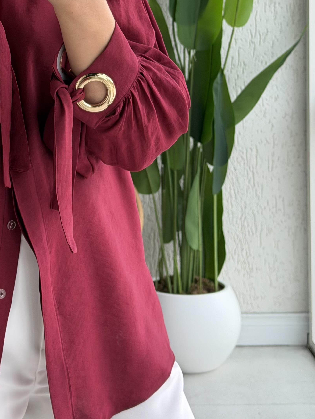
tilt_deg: -22.2
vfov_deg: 21.4
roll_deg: +0.7
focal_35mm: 90
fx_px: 1092
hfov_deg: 16.2
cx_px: 21
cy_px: 65
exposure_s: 1/108
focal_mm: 6.76
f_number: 1.78
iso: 100
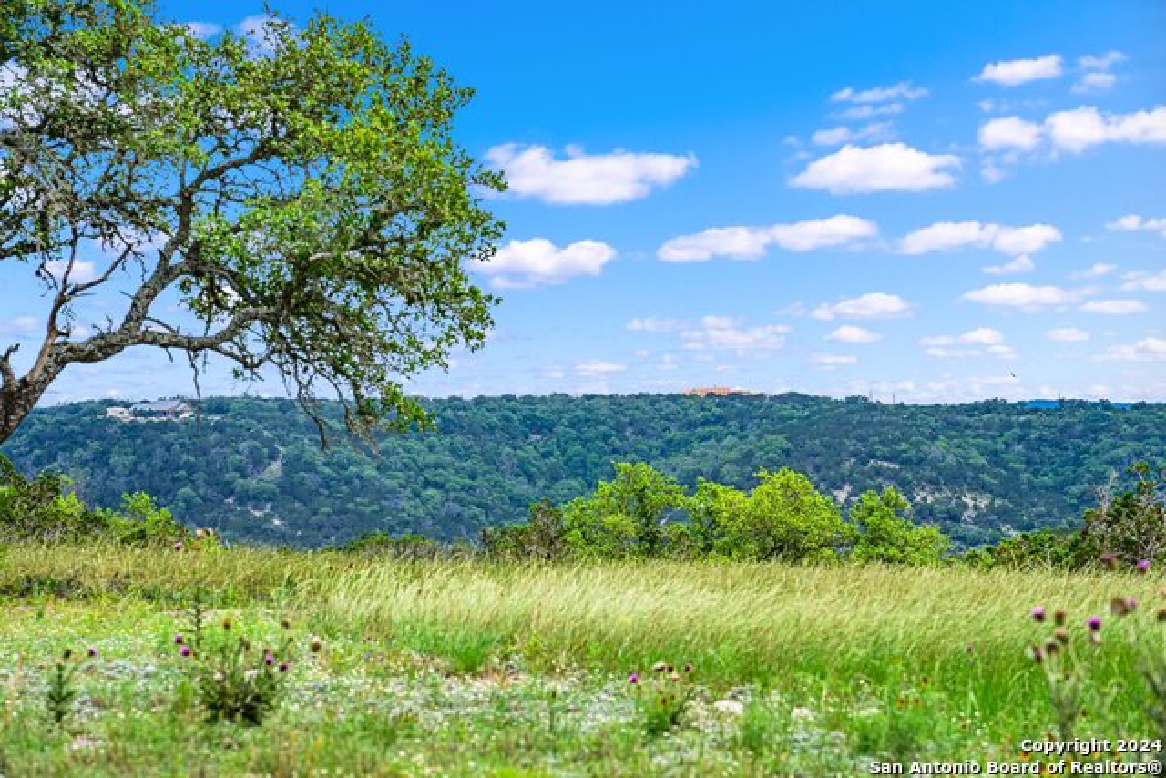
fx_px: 5961
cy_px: 389
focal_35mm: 184
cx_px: 583
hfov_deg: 11.2
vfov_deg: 7.5
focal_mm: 184
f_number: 9
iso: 125
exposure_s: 1/250
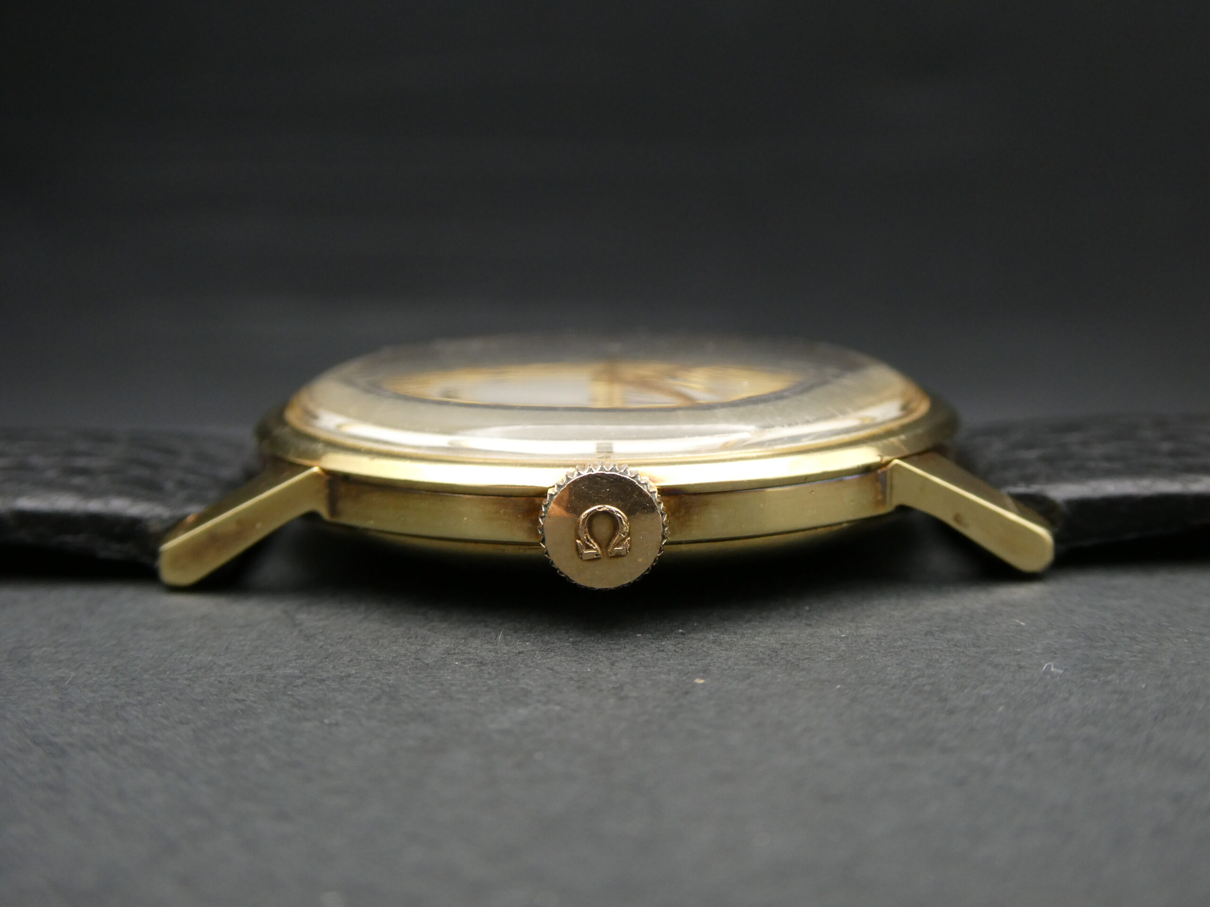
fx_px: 1992
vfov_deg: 25.7
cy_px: 454
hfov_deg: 33.8
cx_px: 605
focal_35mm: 57
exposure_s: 1/80
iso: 200
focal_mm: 10.3
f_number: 4.2
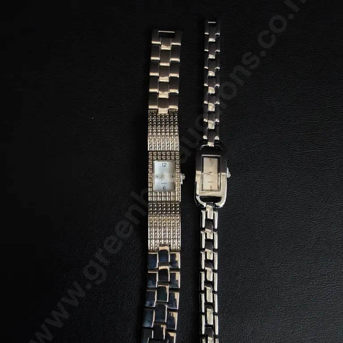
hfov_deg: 51.1
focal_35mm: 32
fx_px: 359
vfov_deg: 51.1
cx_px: 172
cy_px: 165
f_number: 2
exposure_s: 1/100
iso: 64
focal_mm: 2.87
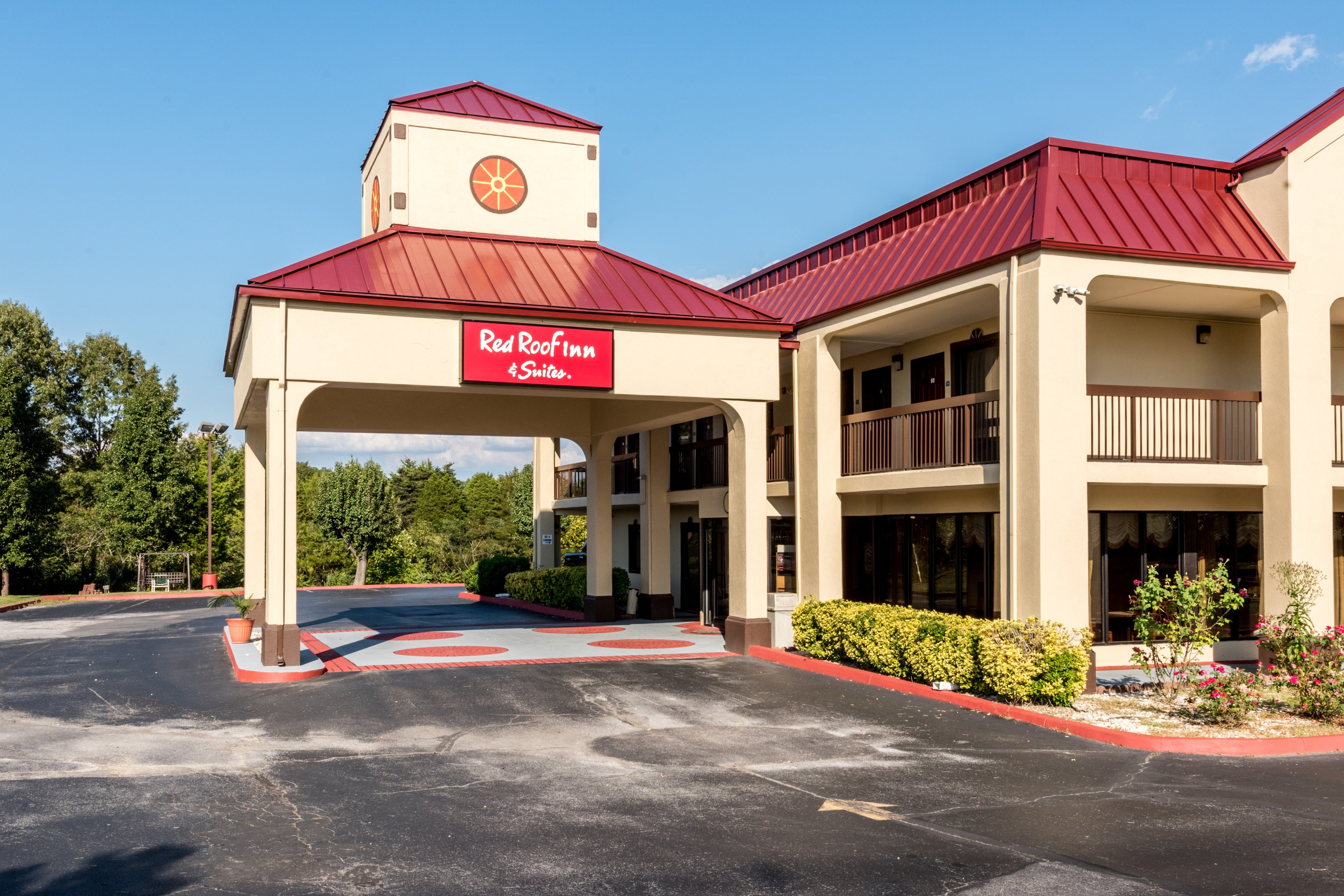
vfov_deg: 42.4
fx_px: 1158
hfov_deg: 60.2
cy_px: 457
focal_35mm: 31
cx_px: 633
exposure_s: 1/100
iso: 100
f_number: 16
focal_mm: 22
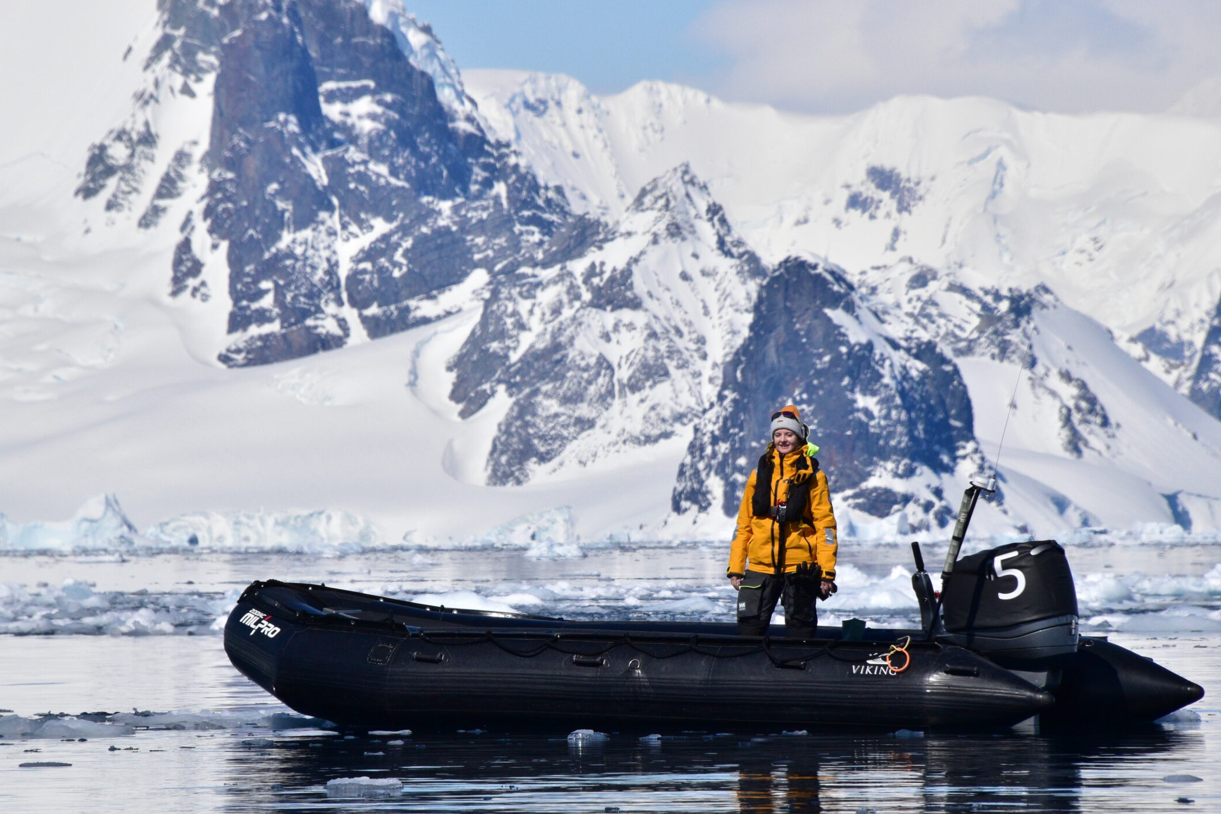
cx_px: 620
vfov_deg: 3.3
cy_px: 401
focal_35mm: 420
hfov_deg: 4.9
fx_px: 14244
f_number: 16
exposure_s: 1/4000
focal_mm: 230
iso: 1000
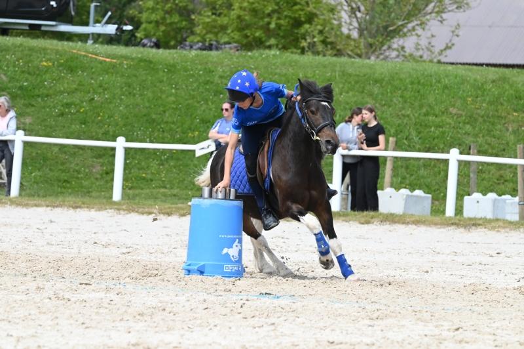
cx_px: 262
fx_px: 4363
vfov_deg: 4.6
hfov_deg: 6.9
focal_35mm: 300
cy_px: 174
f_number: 11
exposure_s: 1/1250
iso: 1400
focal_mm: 300
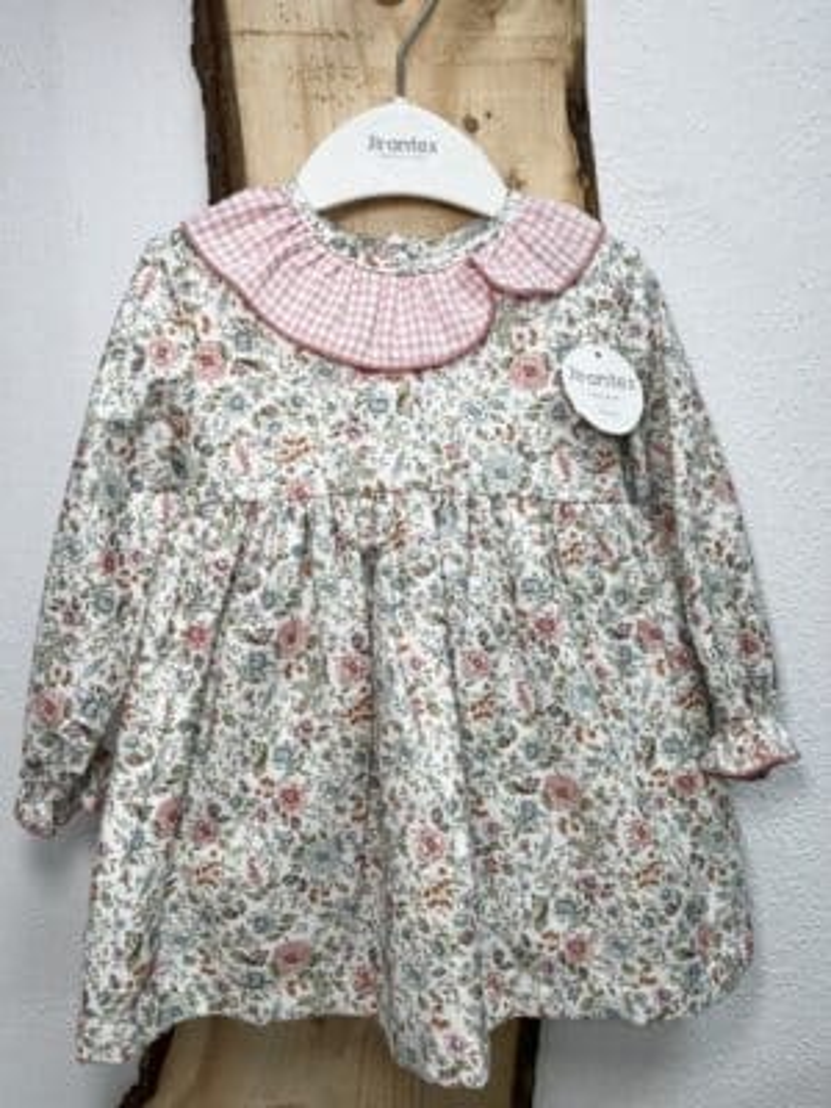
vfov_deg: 67.3
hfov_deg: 53.1
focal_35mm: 26
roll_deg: -0.2
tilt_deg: -10.3
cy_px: 554
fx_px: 832
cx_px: 416
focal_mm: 5.1
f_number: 1.6
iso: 40
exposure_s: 1/122
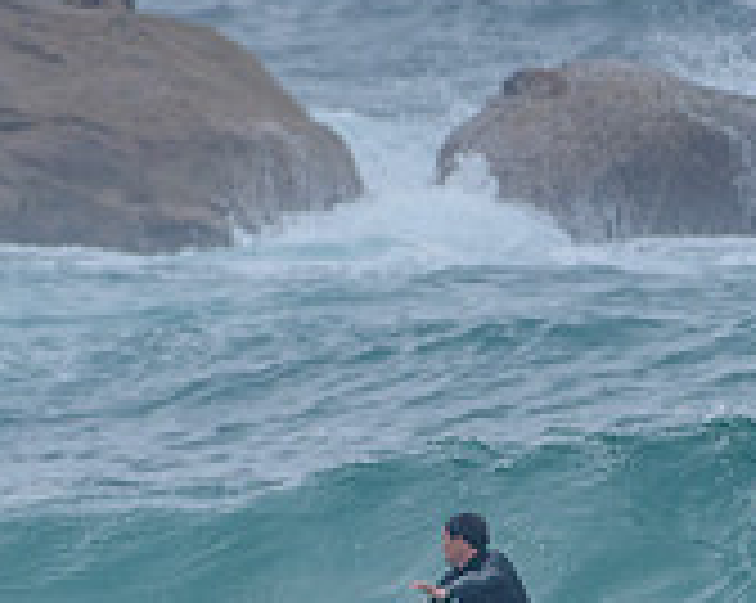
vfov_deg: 0.8
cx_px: 332
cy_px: 573
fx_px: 44452
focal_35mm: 1989
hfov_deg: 1.0
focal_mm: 500
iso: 450
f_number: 5.6
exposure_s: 1/1250
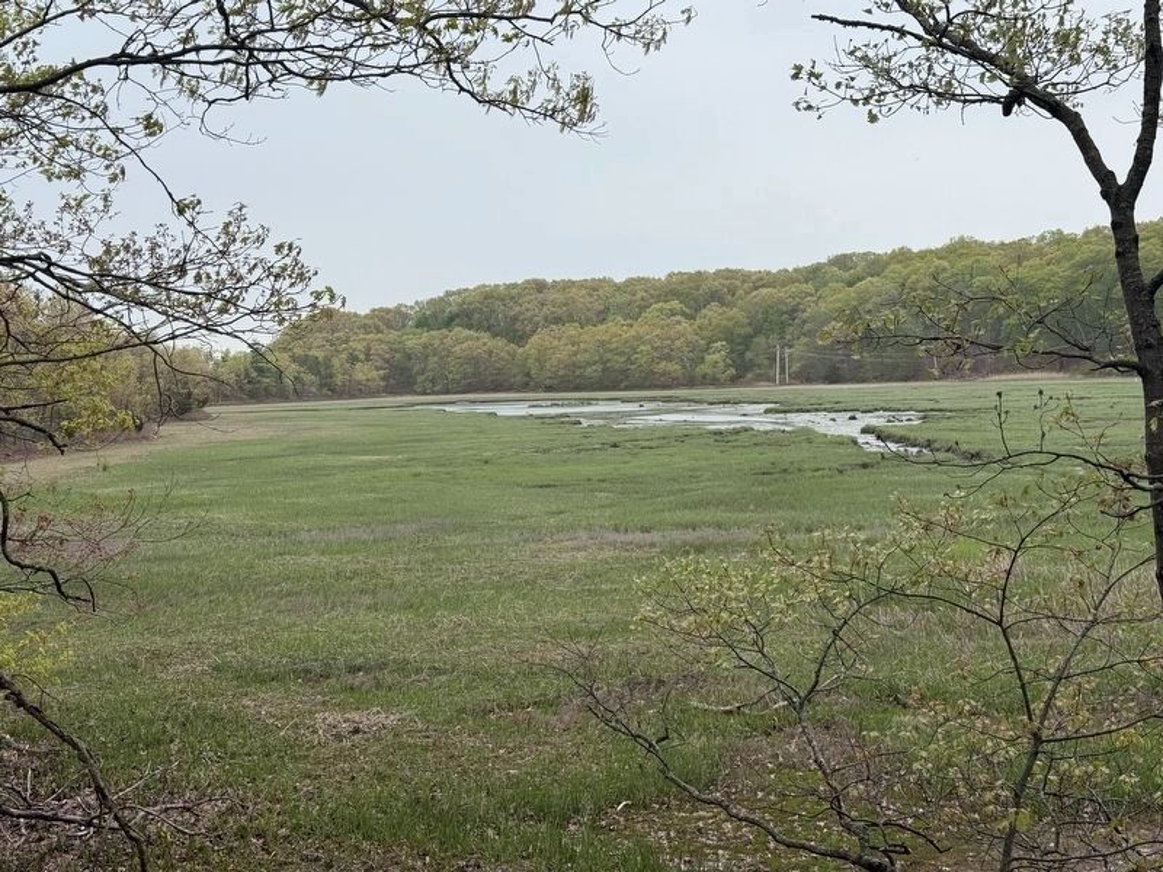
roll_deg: +2.3
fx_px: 1613
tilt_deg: -2.5
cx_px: 582
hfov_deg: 39.7
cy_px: 436
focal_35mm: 48
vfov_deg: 30.3
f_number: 1.78
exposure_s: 1/2208
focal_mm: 6.76
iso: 64
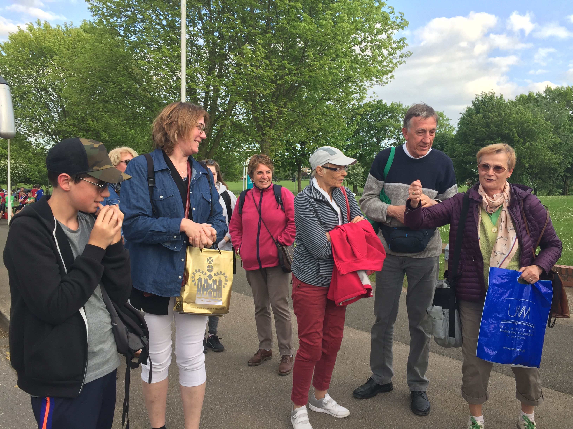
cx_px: 286
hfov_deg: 61.7
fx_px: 480
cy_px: 214
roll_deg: -1.1
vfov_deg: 48.2
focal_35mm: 29
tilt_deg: -3.6
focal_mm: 4.15
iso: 32
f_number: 2.2
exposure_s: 1/309
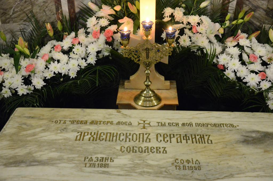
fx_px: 318
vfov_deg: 31.7
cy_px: 90
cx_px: 136
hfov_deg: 46.5
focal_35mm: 42
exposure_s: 1/15
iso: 6400
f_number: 4
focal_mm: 28
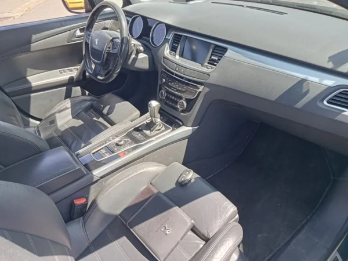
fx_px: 281
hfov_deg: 63.4
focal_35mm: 28
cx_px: 174
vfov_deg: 49.7
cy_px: 130
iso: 100
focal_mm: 3.46
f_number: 2.2
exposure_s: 1/144
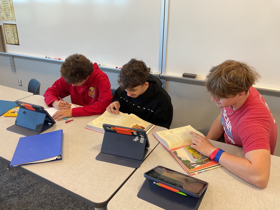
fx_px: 235
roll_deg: -1.4
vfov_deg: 48.2
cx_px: 140
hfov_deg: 61.7
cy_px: 105
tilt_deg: -22.8
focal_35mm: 29
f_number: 1.8
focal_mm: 3
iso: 50
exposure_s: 1/60
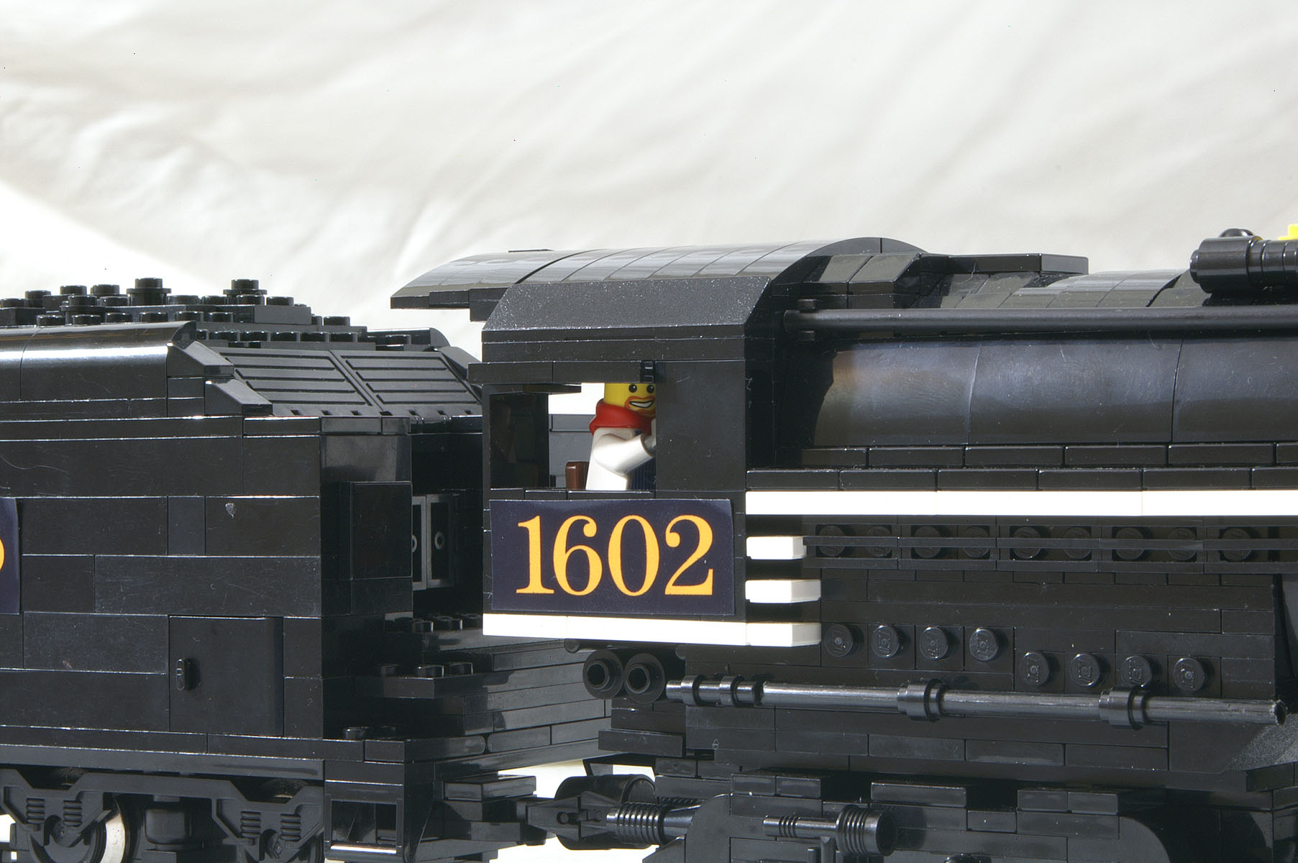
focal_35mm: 105
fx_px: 3782
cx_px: 649
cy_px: 432
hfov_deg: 19.5
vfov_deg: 13.0
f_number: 36
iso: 100
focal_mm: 70
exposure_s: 20
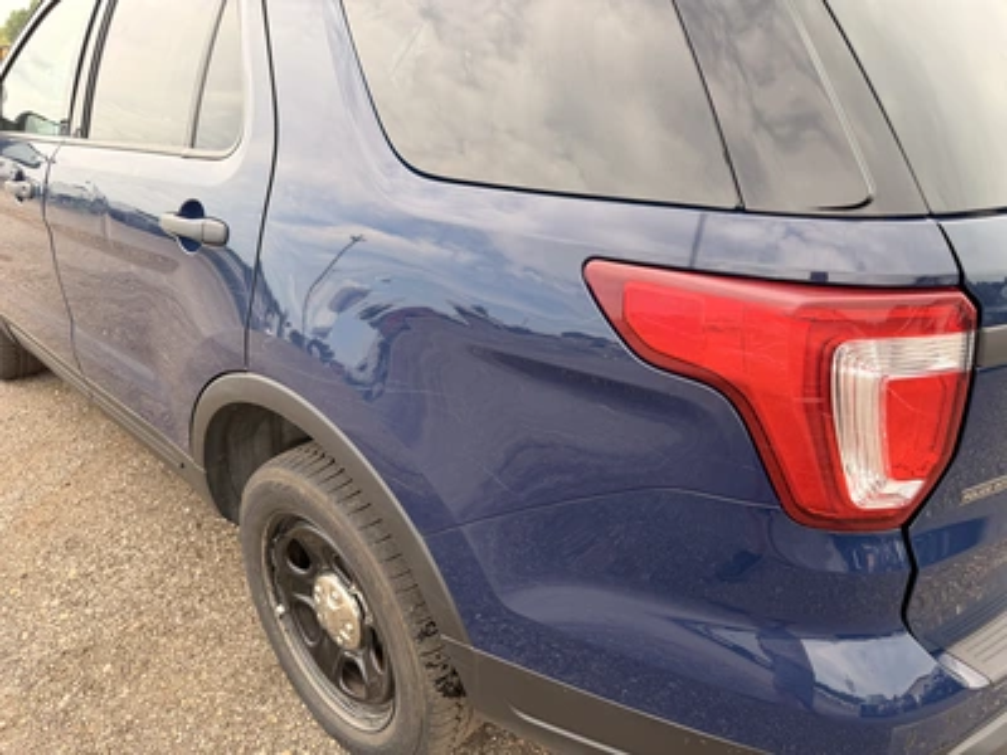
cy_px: 378
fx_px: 698
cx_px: 504
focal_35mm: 24
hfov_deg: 71.6
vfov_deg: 56.8
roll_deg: +1.2
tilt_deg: -20.1
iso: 80
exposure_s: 1/607
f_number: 1.78
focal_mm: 6.76
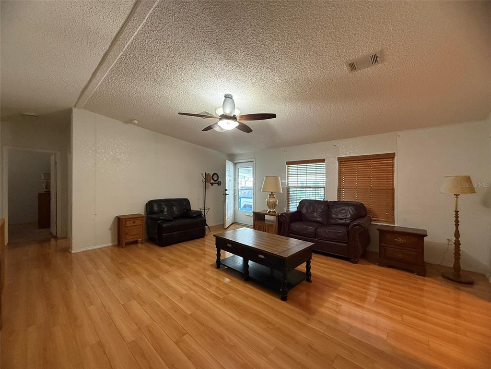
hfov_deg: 102.1
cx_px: 246
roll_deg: -0.4
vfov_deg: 85.7
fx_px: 199
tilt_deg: +0.6
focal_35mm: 14
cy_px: 184
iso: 400
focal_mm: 2.22
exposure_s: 1/60
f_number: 2.2
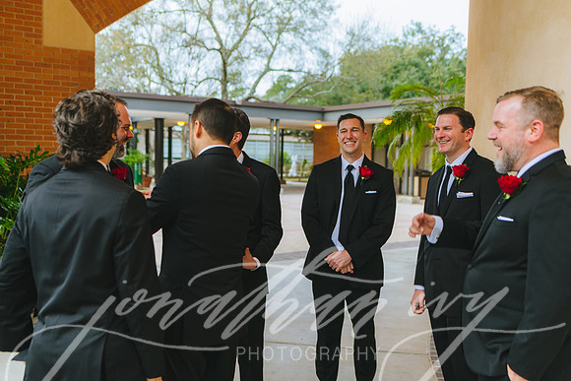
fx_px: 555
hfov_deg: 54.4
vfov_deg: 37.9
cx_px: 286
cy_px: 190
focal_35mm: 35
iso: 800
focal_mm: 35
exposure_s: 1/200
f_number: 2.2
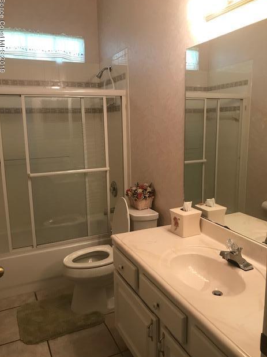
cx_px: 129
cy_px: 180
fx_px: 298
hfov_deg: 48.2
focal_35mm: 29
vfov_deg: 61.7
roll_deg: +1.4
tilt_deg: -9.4
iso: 40
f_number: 1.8
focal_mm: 3.99
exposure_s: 1/20
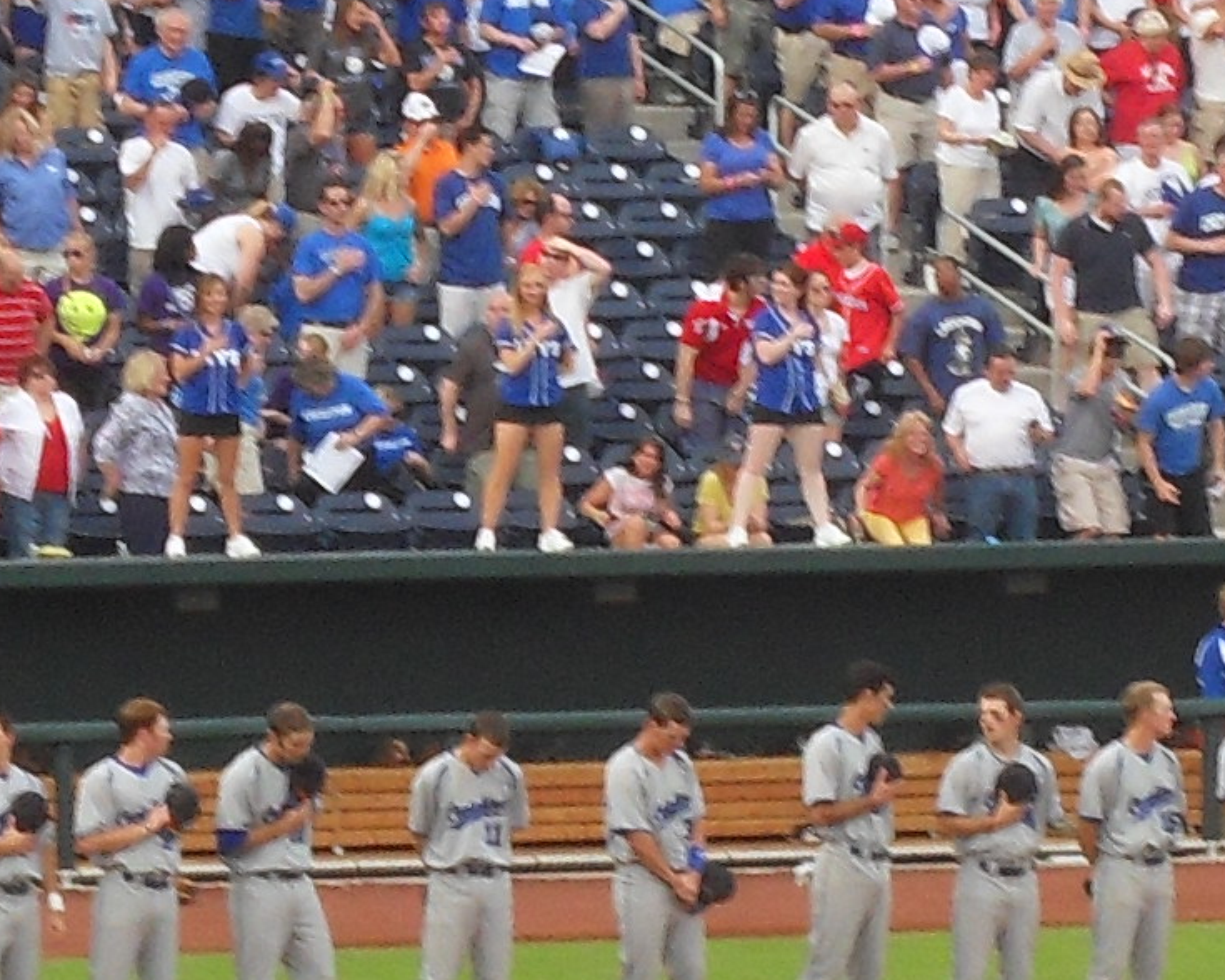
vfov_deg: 3.4
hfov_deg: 4.2
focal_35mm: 460
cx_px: 768
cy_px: 402
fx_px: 16677
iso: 80
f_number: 4.7
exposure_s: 1/125
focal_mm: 17.3
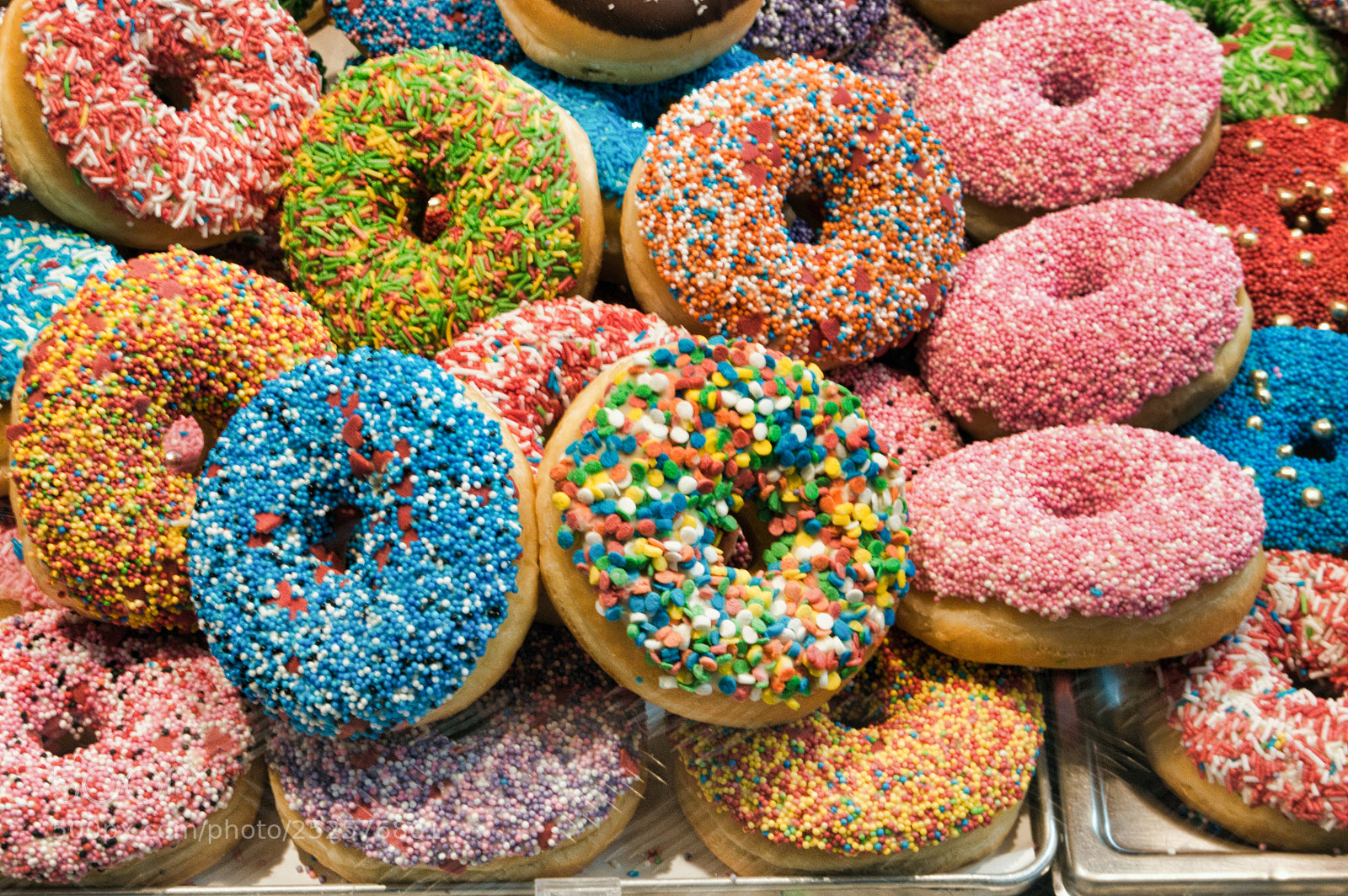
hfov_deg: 24.6
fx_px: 3087
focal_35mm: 82
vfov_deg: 16.5
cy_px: 448
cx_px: 674
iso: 800
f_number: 14
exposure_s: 1/13
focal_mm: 55
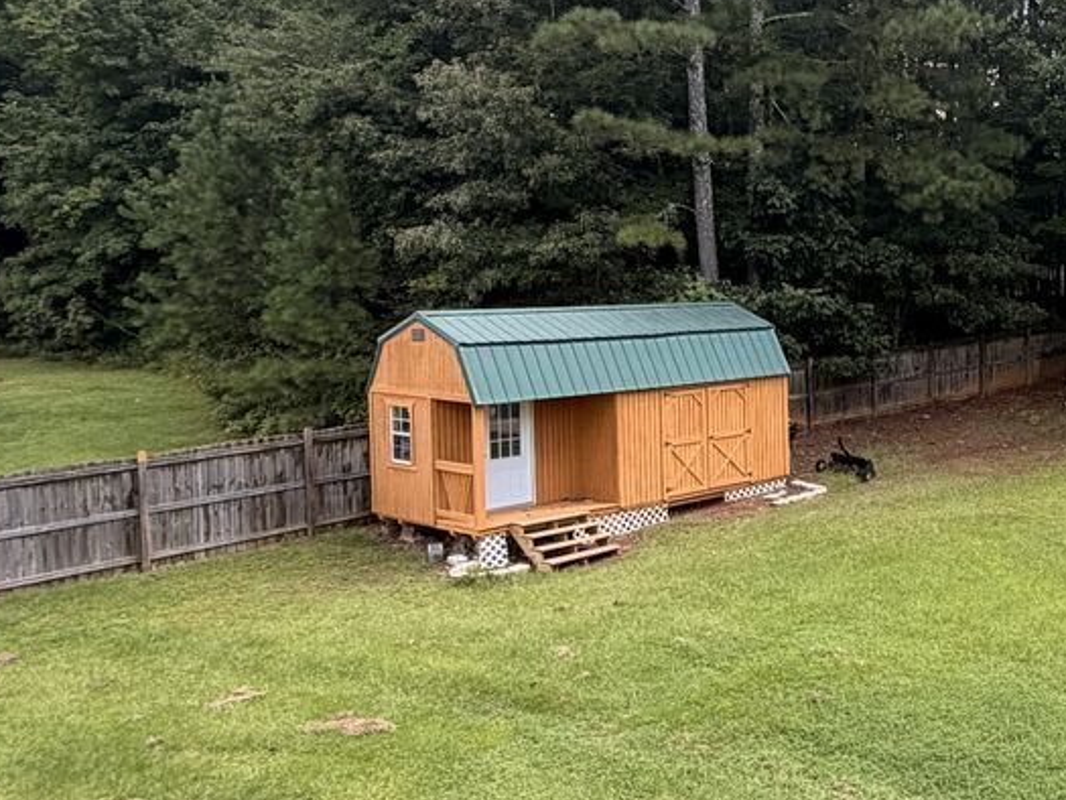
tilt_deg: -0.5
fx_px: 1232
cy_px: 318
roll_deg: +0.6
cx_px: 1107
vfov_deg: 35.8
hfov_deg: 40.0
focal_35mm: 40
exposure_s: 1/502
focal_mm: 2.22
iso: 50
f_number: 2.2
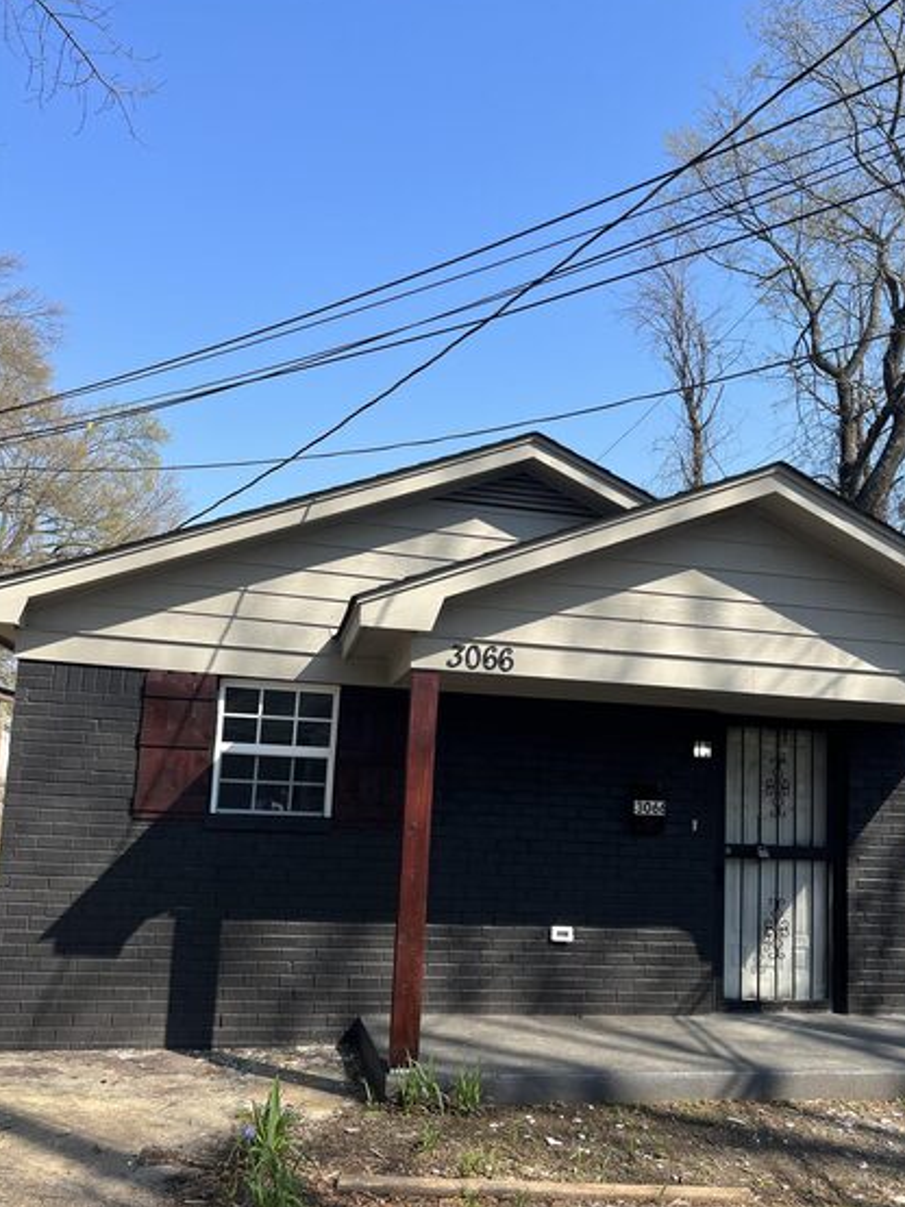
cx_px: 516
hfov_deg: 46.7
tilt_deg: +8.8
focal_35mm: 30
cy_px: 665
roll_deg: -2.7
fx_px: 1046
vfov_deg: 59.8
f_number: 1.5
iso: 50
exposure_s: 1/2208
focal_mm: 5.7
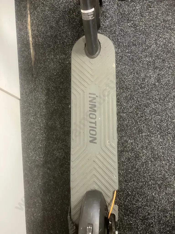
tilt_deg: -81.6
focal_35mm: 28
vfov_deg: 63.4
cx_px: 88
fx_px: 189
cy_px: 117
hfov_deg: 49.7
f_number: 1.8
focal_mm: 3.99
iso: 400
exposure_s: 1/25
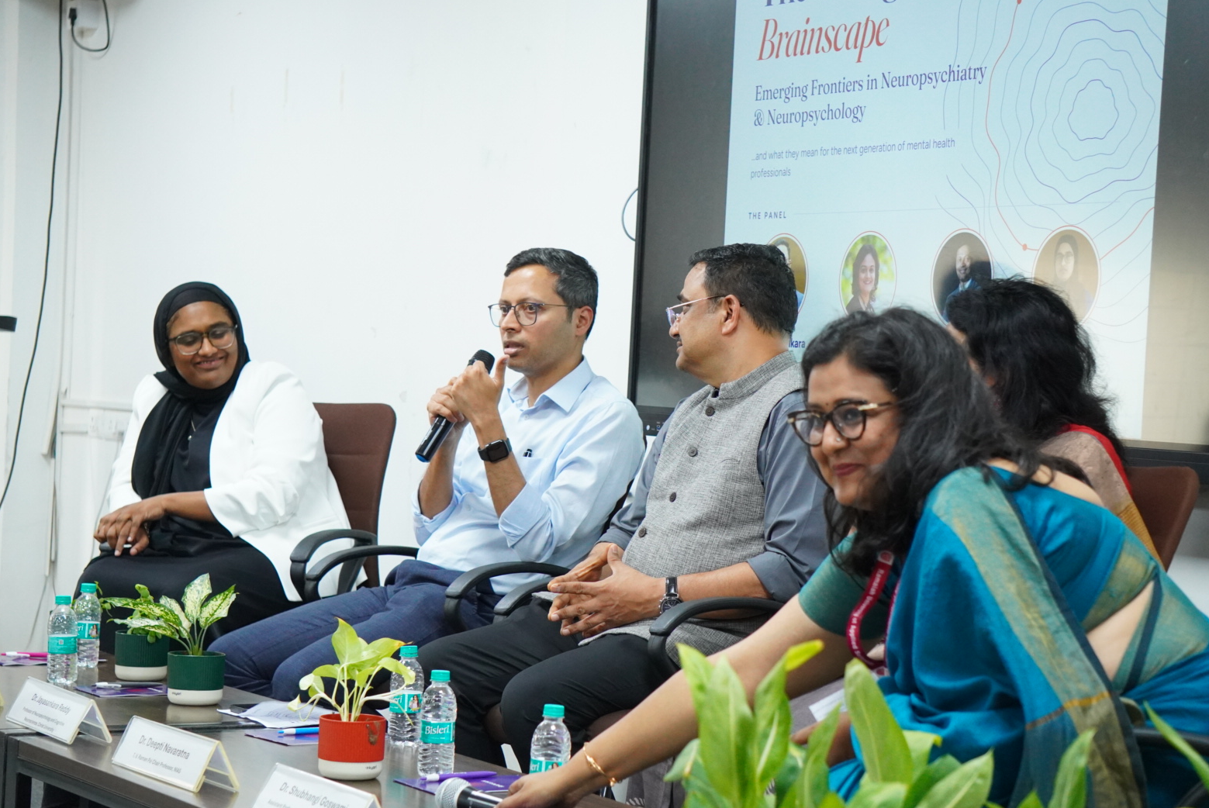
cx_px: 605
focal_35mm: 86
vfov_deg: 16.0
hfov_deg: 23.8
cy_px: 409
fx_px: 2874
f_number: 4.5
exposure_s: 1/80
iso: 2500
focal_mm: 55
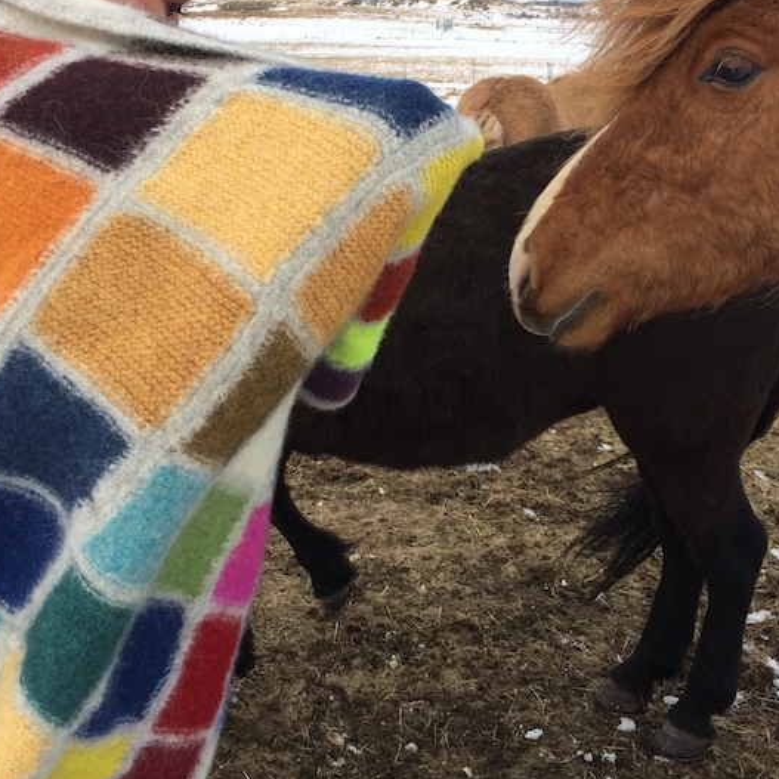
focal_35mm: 42
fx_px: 1069
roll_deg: +0.0
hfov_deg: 40.0
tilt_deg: -17.7
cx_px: 406
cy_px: 305
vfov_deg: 39.8
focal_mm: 4.15
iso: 32
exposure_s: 1/2053
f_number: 2.2
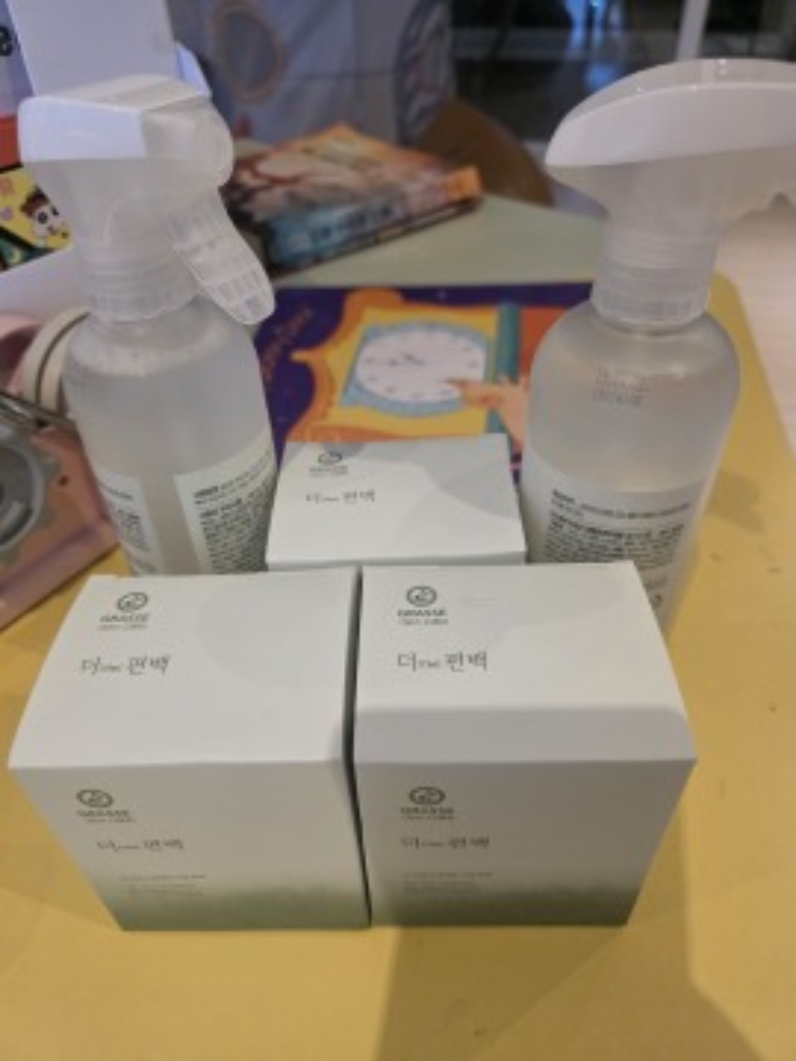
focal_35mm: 23
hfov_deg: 58.9
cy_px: 530
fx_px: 705
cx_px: 398
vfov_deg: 73.9
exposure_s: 1/120
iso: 1000
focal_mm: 6.3
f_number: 1.7
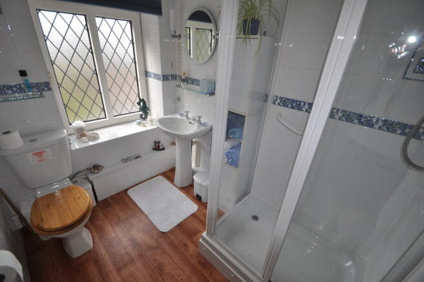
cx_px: 212
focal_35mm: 15
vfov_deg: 77.2
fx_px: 176
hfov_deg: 100.4
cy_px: 141
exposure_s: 1/200
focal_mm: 10
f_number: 4
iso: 200
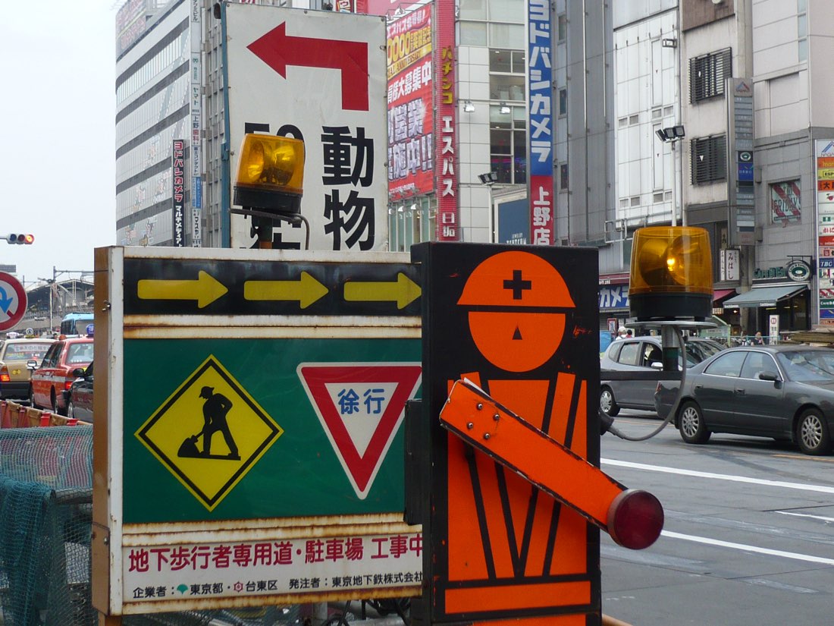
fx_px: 1735
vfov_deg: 20.4
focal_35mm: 72
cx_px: 417
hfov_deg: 27.0
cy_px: 313
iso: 100
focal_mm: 7.9
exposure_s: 1/160
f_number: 3.7
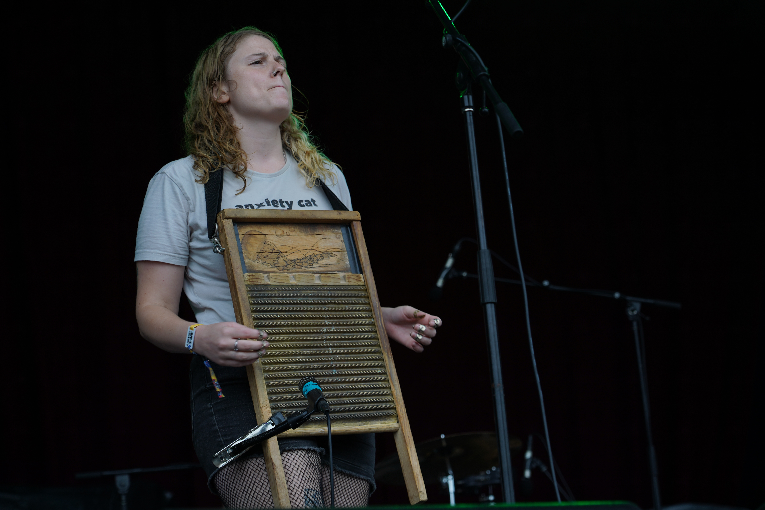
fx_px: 2231
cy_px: 255
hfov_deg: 19.5
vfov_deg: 13.0
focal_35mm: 105
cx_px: 382
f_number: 5.6
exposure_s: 1/200
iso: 100
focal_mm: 105
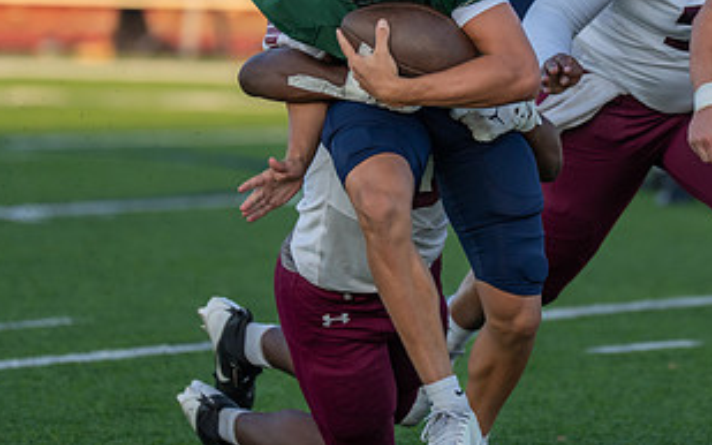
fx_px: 9797
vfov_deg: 2.6
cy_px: 90
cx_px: 521
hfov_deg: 4.2
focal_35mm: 505
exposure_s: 1/1250
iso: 320
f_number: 2.8
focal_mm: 200
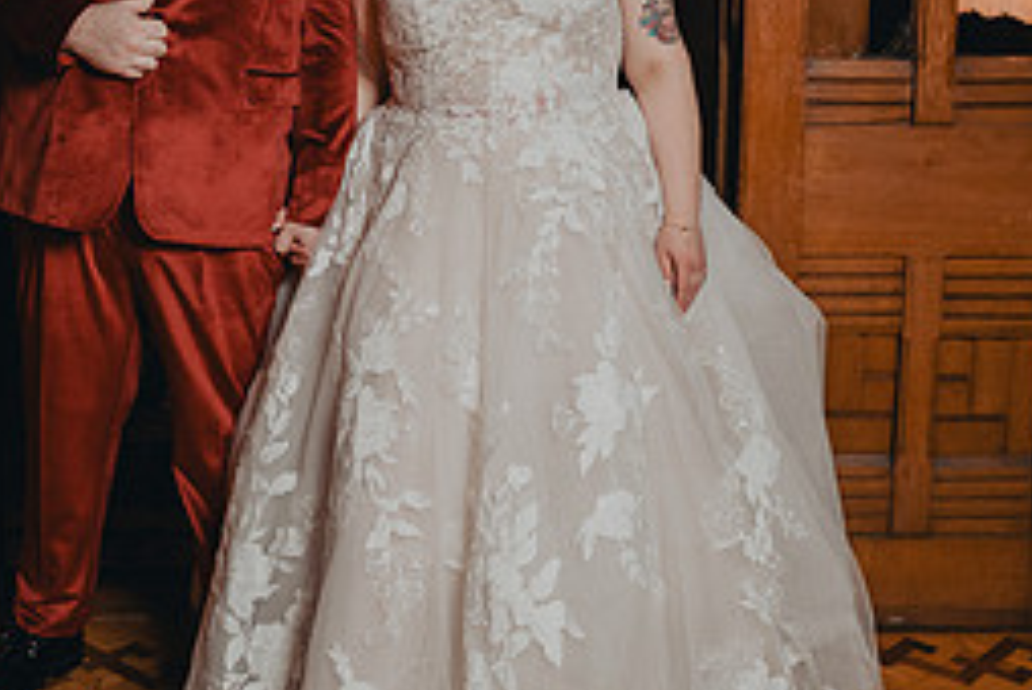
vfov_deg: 22.7
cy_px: 128
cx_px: 302
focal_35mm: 59
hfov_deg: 33.4
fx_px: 1693
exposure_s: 1/200
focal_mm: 24
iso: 1600
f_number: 3.5
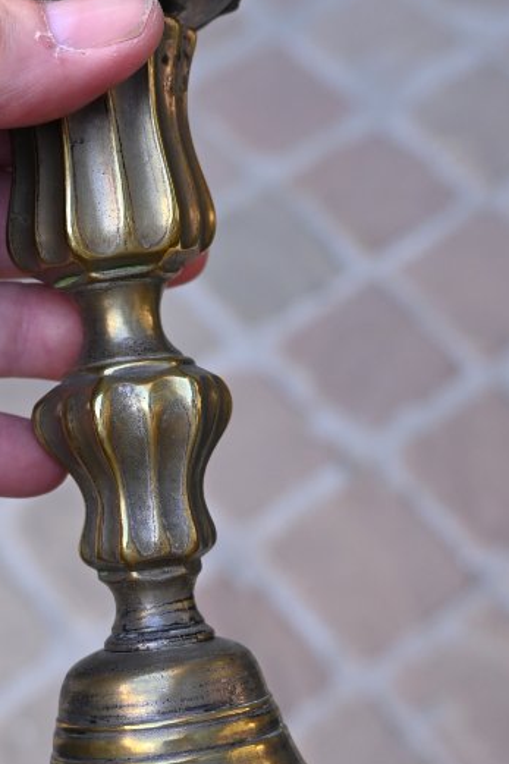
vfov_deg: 26.7
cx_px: 69
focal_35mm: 76
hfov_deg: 17.7
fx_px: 1613
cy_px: 387
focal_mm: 22
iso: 280
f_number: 4
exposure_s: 1/250
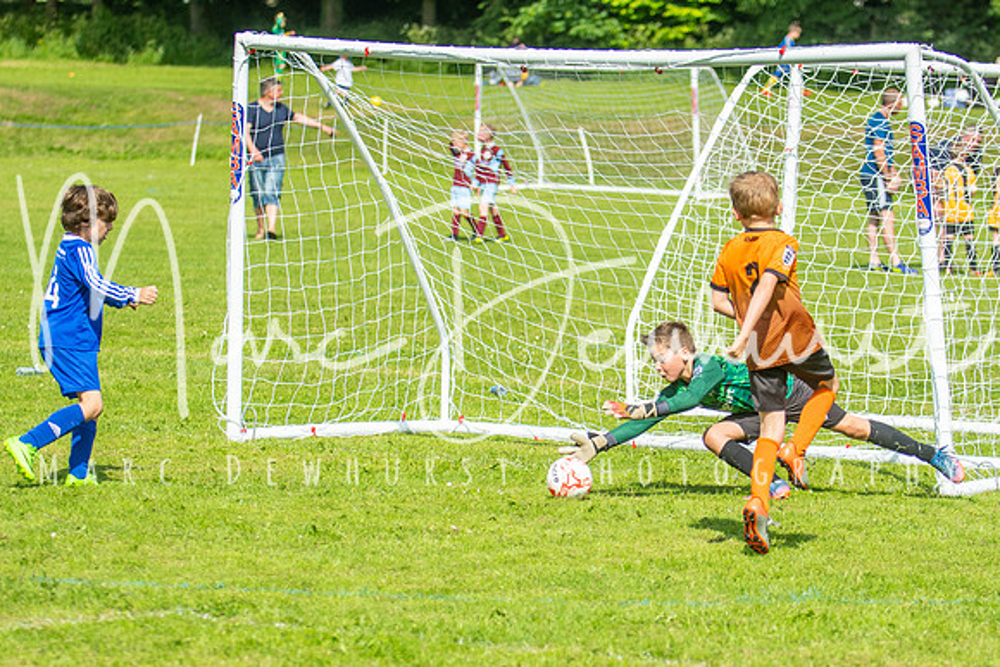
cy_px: 395
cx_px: 612
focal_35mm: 168
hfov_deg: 12.2
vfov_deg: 8.2
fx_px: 4659
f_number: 3.2
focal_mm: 86
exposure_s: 1/3200
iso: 250
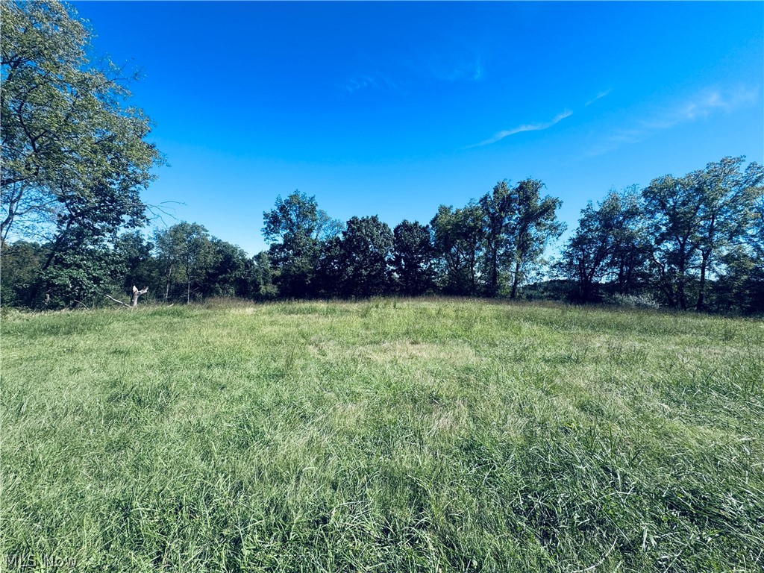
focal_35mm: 14
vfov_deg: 85.7
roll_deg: -3.3
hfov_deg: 102.1
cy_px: 286
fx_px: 309
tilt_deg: -1.6
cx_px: 382
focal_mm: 2.22
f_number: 2.2
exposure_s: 1/1143
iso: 40
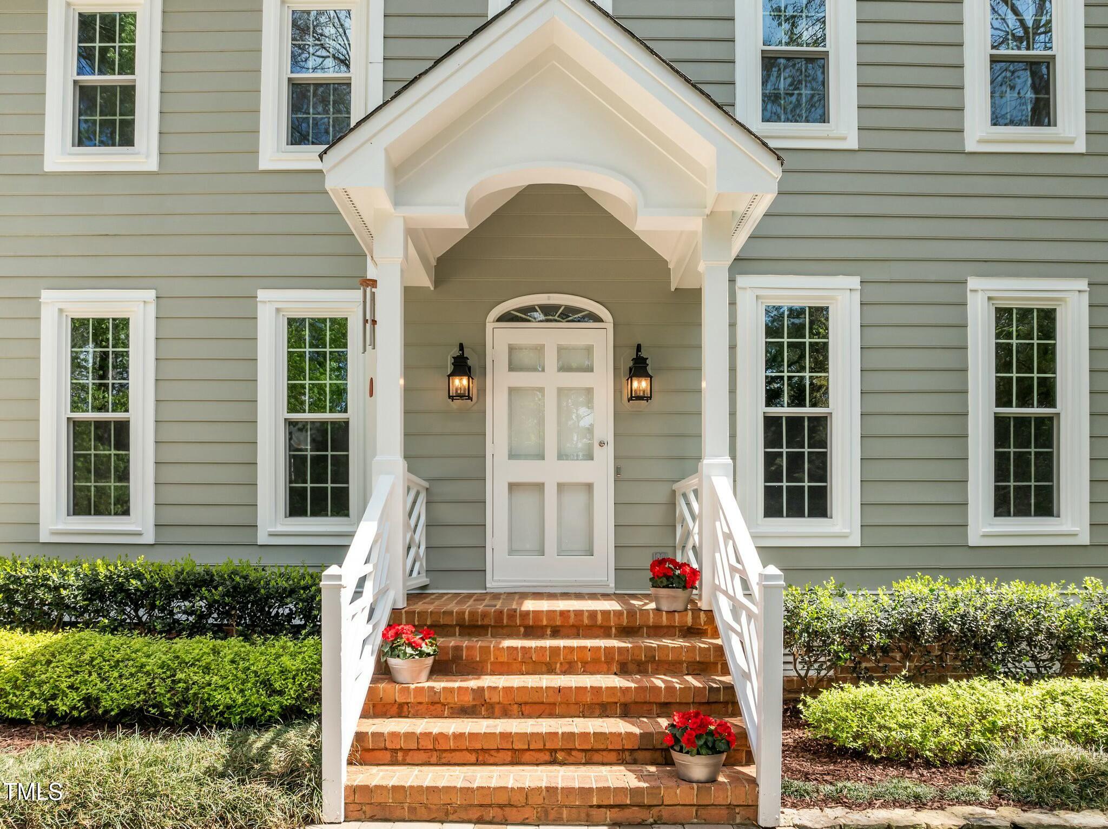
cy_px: 414
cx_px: 554
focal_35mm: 24
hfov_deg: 71.6
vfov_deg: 56.8
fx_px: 768
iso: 150
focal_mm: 12.29
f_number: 2.8
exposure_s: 1/800
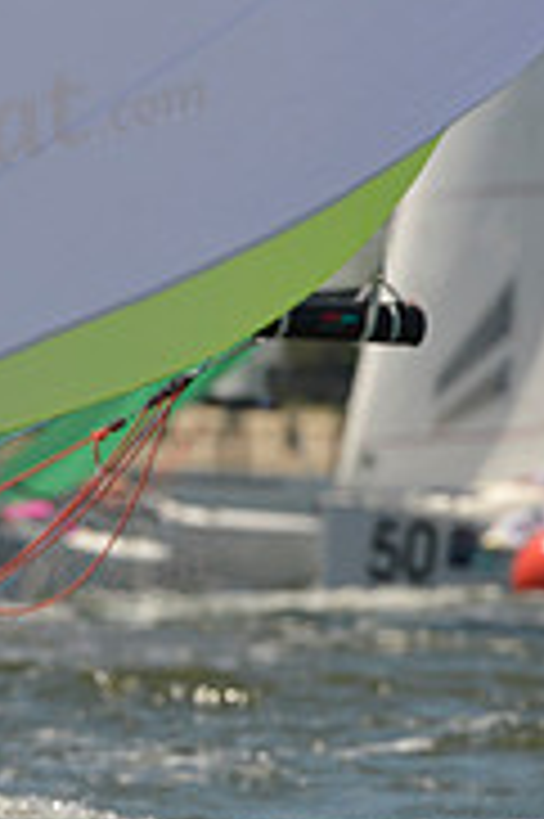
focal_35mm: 1278
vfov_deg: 1.6
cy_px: 457
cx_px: -656
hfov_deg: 1.1
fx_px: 29021
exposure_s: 1/1250
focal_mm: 400
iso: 200
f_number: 7.1
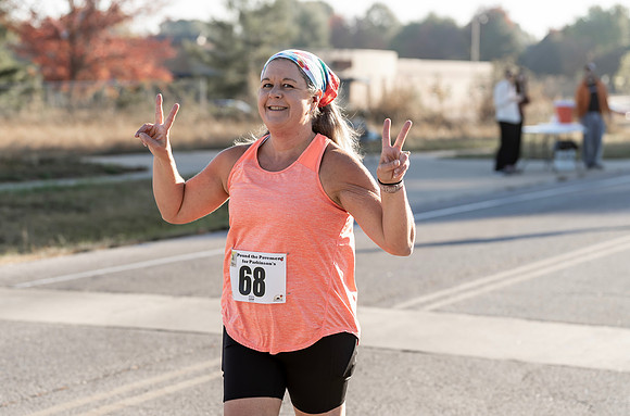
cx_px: 269
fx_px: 1770
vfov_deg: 13.4
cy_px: 170
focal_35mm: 101
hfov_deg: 20.2
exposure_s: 1/500
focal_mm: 70
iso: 100
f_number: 2.8
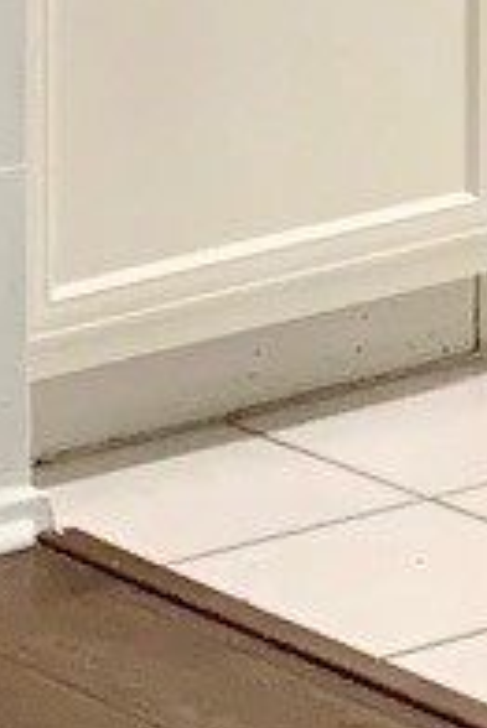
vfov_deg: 7.1
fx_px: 5631
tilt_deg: -4.8
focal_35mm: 278
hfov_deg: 4.9
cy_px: -780
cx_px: 967
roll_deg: -0.8
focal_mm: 4.25
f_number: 1.8
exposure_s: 1/60
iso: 160
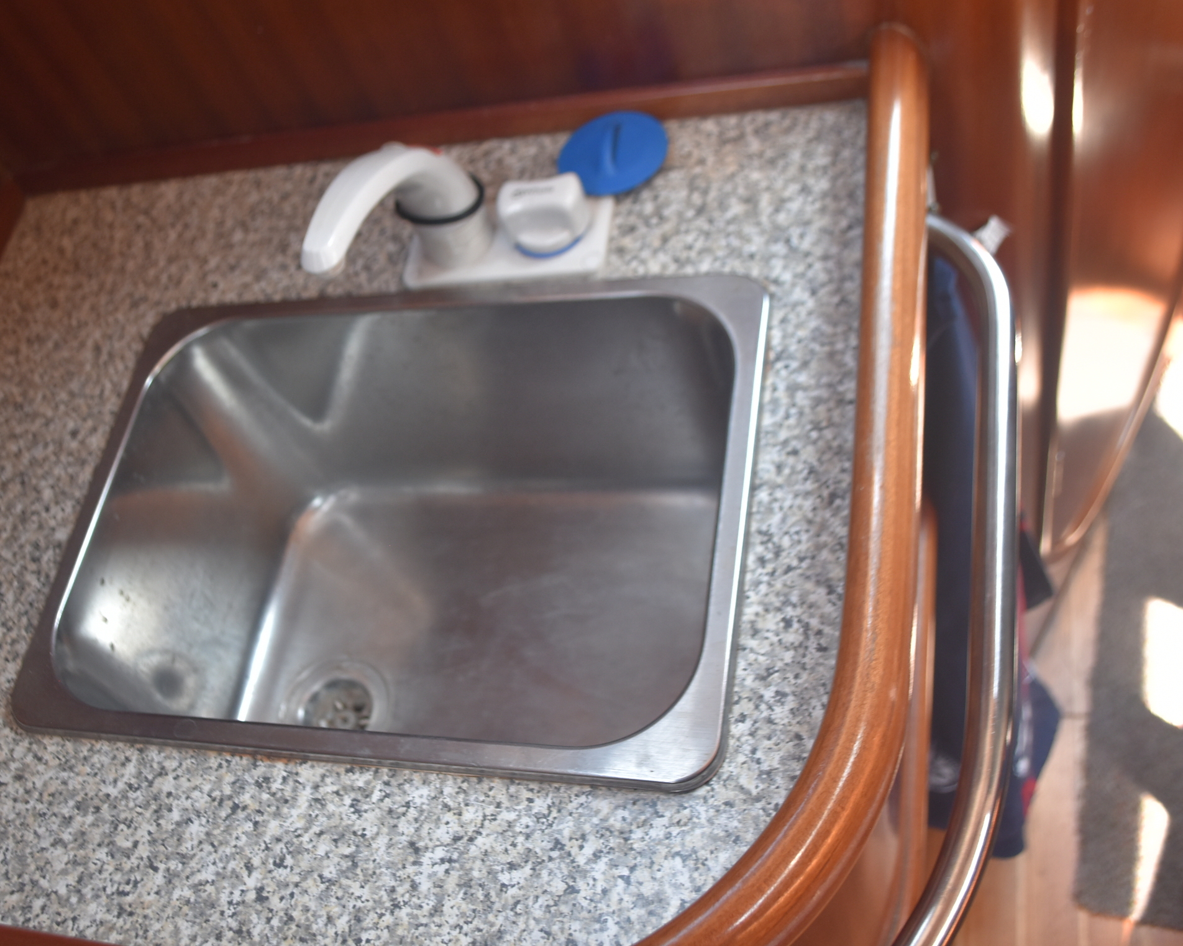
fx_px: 1295
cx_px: 478
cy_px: 446
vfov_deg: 40.1
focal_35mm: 37
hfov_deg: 48.8
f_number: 4
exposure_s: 1/60
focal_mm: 20
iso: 450
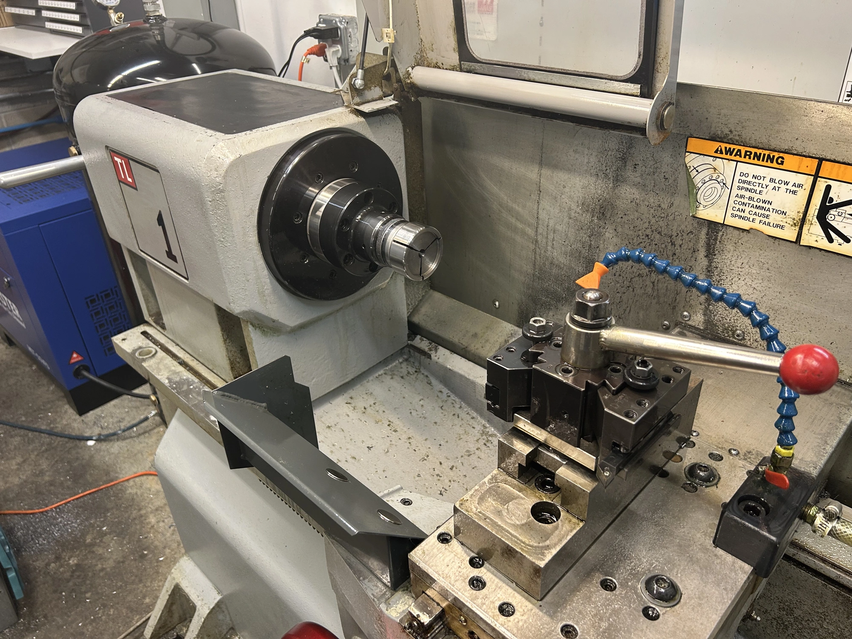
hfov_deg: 67.3
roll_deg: +2.9
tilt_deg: -32.4
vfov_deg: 53.1
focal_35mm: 26
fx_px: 640
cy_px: 320
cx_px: 426
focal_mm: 5.7
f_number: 1.5
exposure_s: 1/60
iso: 125
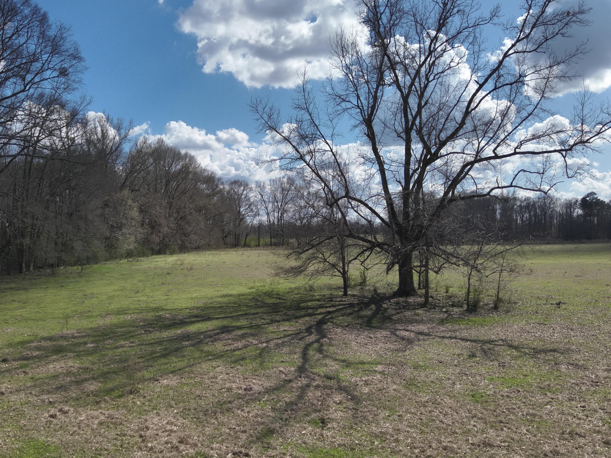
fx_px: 512
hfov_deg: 61.4
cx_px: 264
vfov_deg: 48.2
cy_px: 227
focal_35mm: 29
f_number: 2.8
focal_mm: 4.4
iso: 100
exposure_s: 1/2000
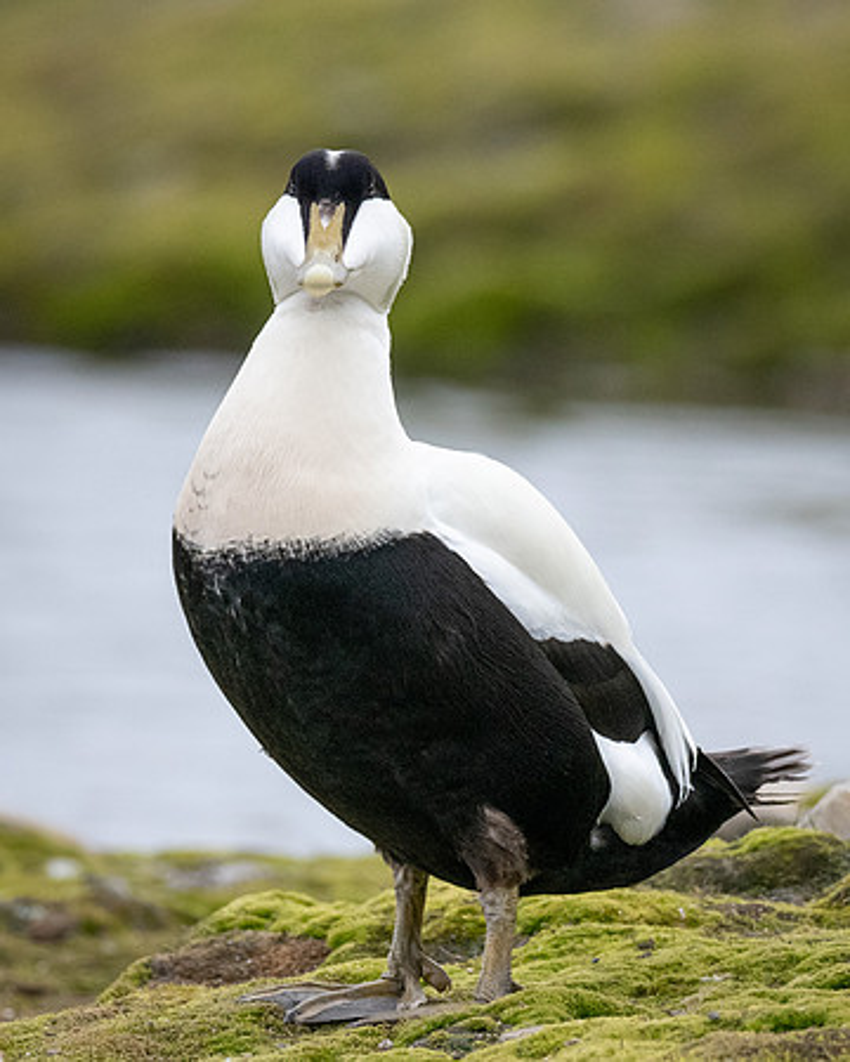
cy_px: 664
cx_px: 494
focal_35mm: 718
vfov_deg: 2.7
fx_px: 22579
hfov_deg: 2.2
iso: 1600
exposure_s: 1/2000
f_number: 5.6
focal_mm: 320
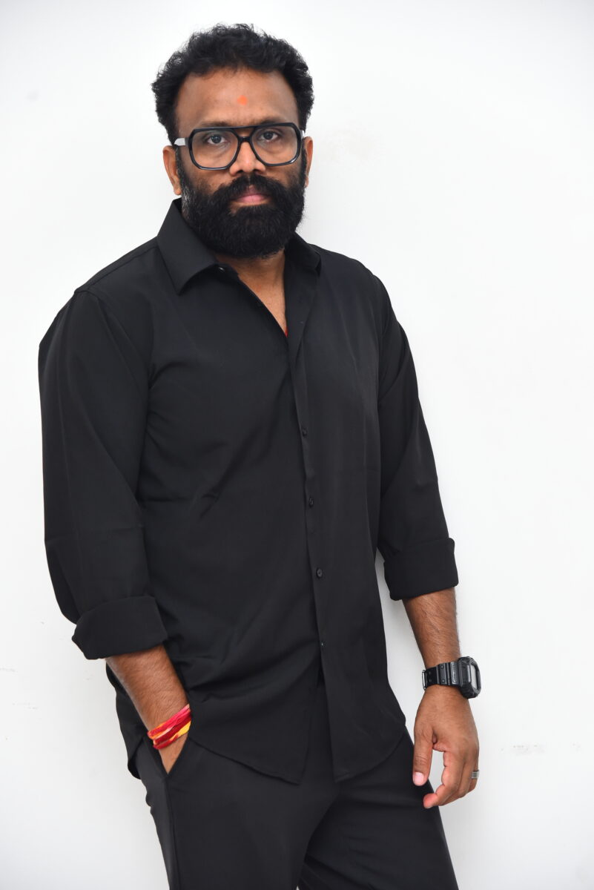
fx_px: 2275
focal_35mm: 92
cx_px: 297
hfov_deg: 14.9
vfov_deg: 22.1
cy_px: 445
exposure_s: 1/125
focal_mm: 92
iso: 2000
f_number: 4.5
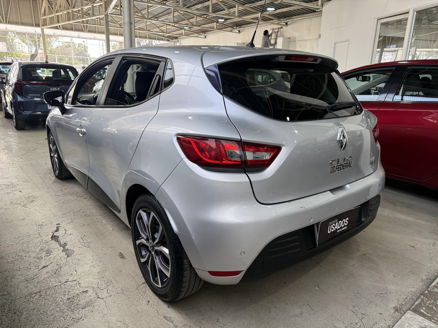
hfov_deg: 71.6
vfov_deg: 56.8
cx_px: 219
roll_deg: -1.1
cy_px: 164
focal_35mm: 24
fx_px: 304
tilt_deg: -15.3
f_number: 1.78
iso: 160
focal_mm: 6.76
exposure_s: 1/224
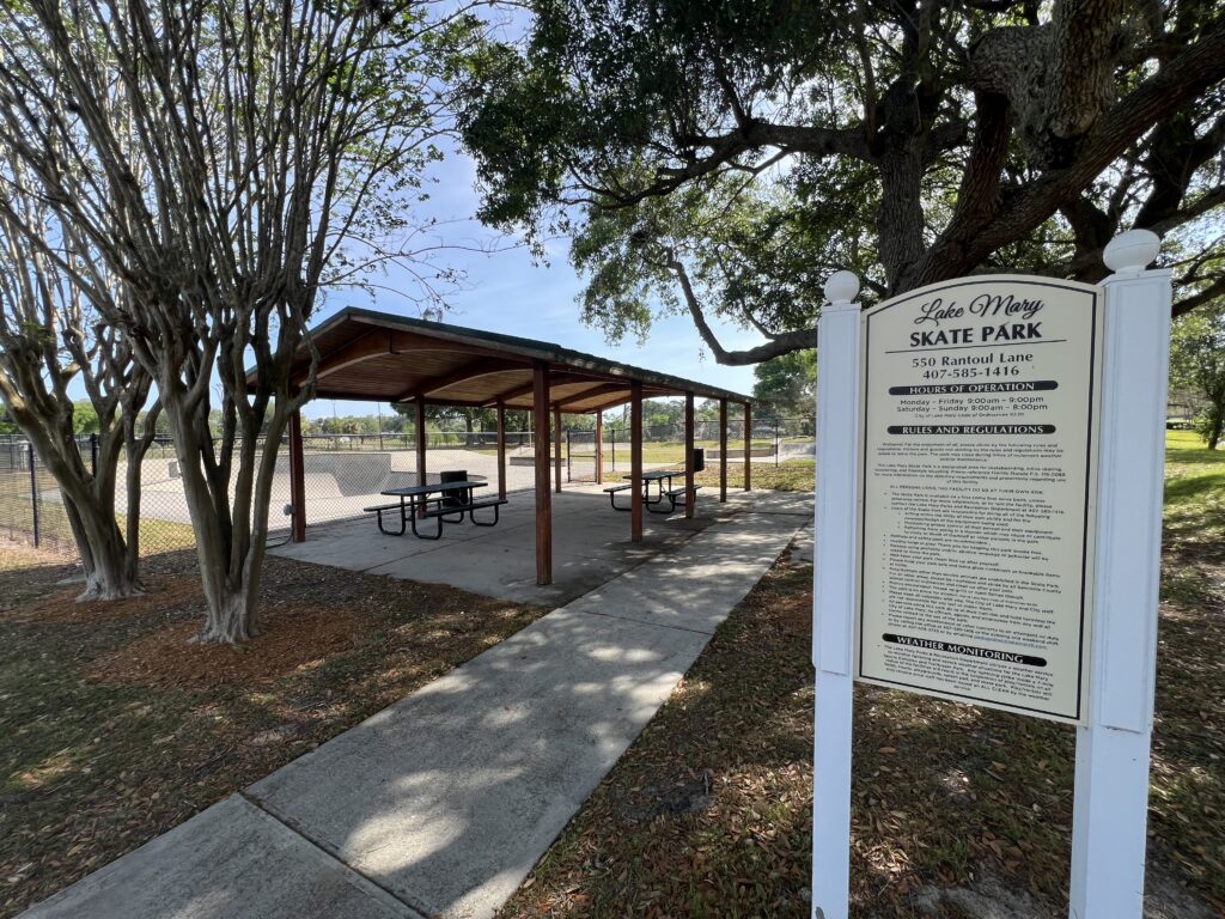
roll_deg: +0.0
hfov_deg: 106.2
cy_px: 460
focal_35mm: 13
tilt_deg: -3.4
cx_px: 612
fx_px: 460
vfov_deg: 89.9
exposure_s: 1/840
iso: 32
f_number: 1.8
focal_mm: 1.57
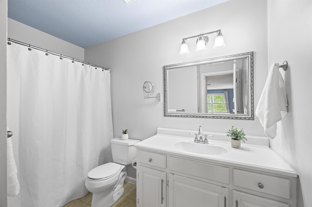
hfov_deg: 100.4
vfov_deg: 77.2
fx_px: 130
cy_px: 104
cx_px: 156
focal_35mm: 15
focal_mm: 15
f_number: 7.1
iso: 250
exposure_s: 1.6
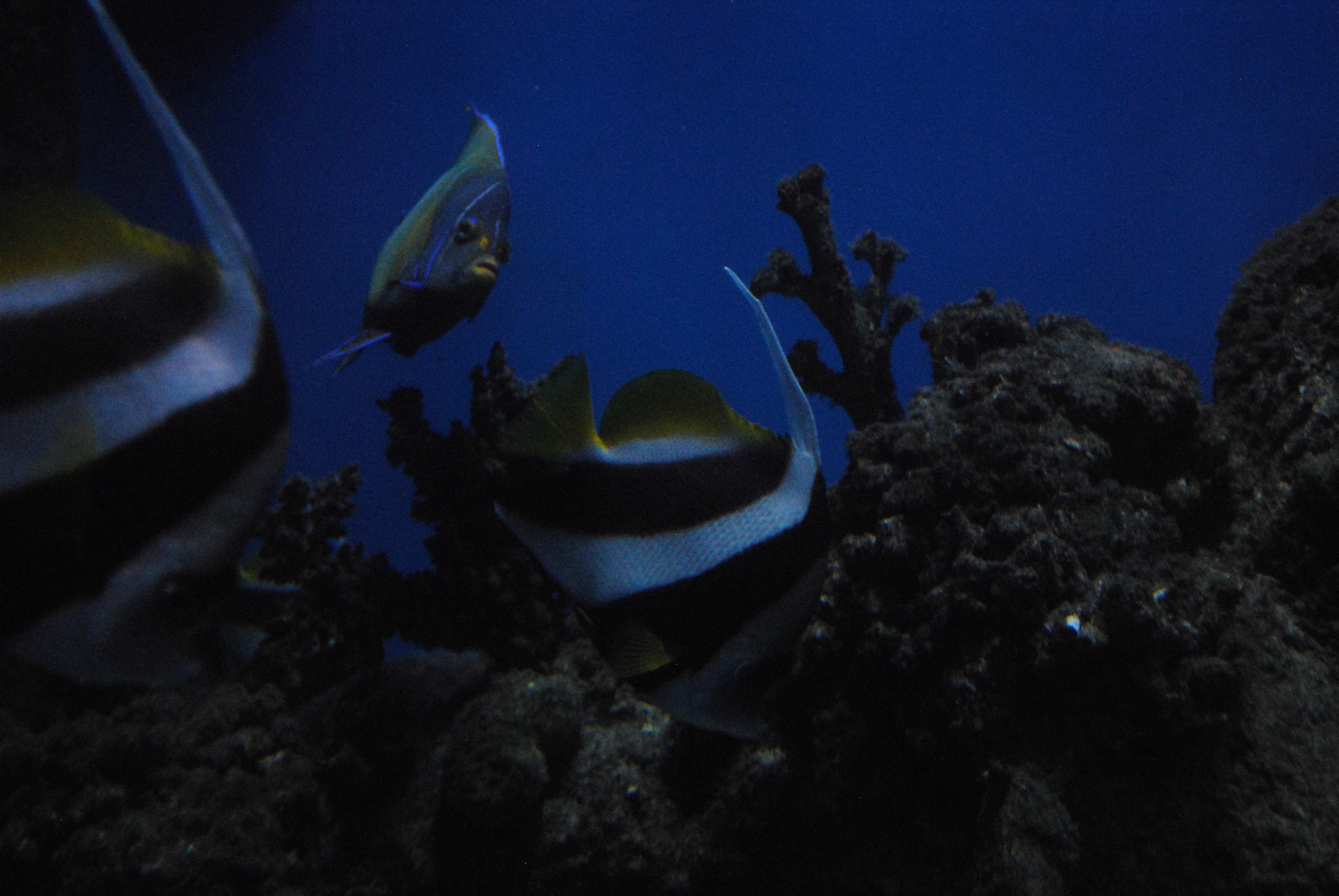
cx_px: 670
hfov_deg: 41.1
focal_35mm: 48
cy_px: 448
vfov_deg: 28.2
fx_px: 1787
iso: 1600
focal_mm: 32
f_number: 4.8
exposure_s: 1/125
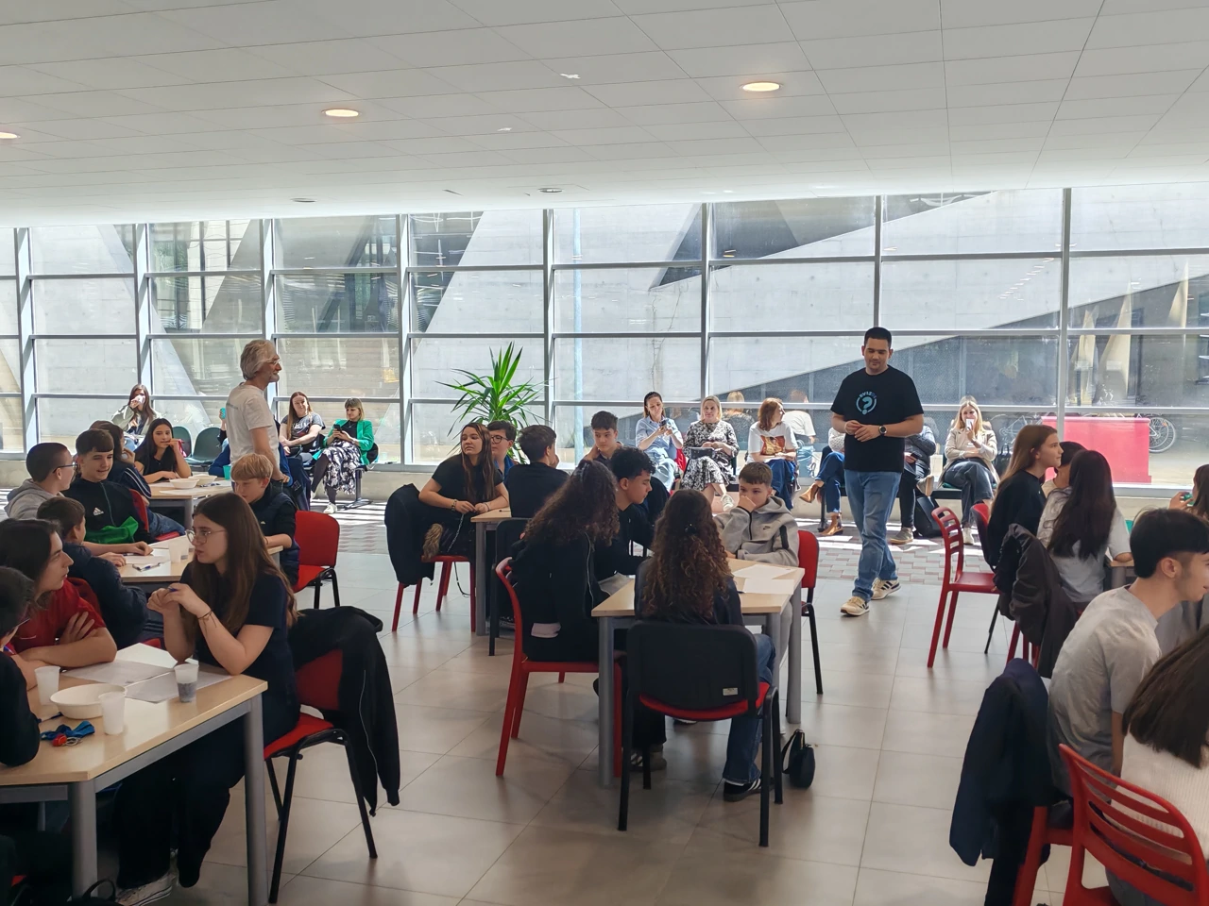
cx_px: 604
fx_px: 1187
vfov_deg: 41.8
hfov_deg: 54.0
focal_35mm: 34
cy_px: 453
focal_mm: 5.52
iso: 100
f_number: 1.95
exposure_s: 1/100
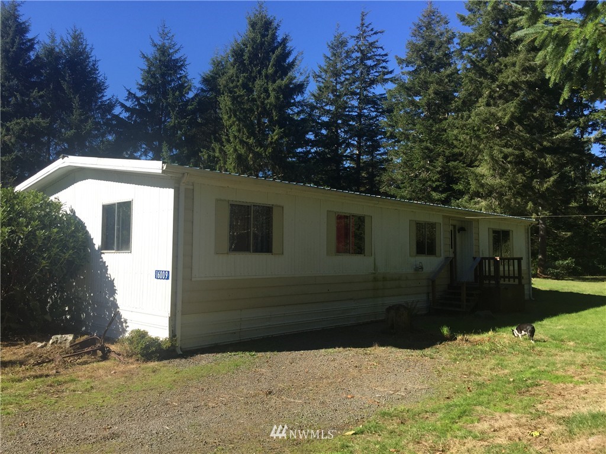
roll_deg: -0.5
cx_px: 303
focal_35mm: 29
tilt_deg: +4.2
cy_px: 227
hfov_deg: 61.7
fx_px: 508
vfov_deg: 48.2
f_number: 2.2
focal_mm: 4.15
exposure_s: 1/1236
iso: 32
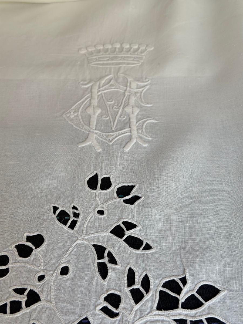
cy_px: 162
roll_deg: +2.6
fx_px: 449
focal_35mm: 48
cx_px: 122
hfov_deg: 30.3
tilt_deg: -44.9
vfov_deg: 39.7
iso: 80
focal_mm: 6.76
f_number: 1.78
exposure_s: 1/121
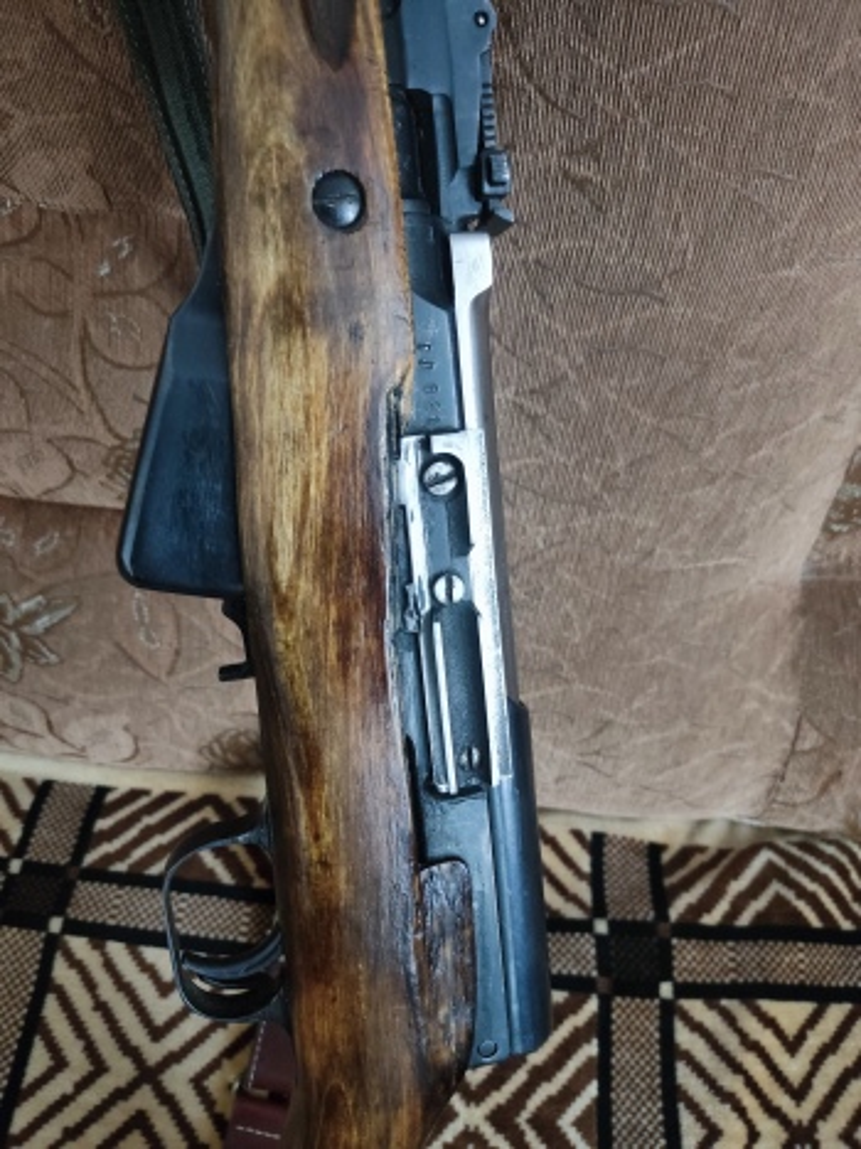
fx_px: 829
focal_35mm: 25
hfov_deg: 54.9
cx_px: 430
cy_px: 574
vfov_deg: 69.4
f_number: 1.79
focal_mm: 4.71
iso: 1596
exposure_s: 1/25
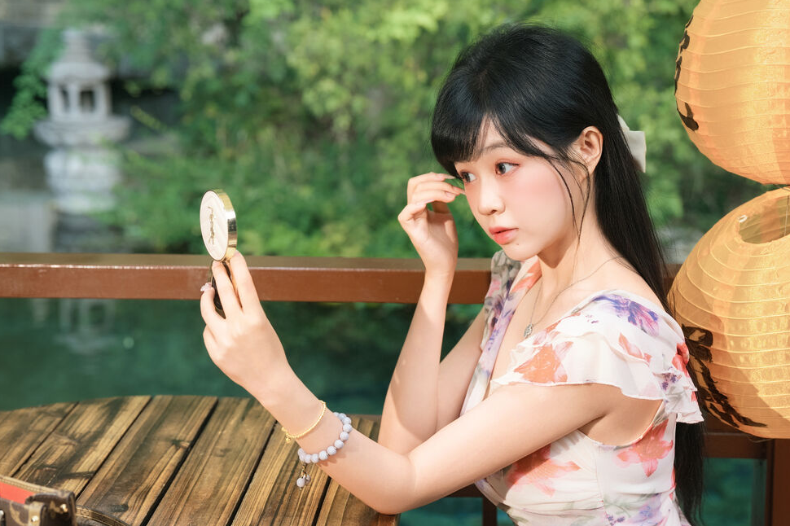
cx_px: 415
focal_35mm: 78
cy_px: 271
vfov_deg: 17.5
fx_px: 1711
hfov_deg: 26.0
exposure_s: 1/125
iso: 500
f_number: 4
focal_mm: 63
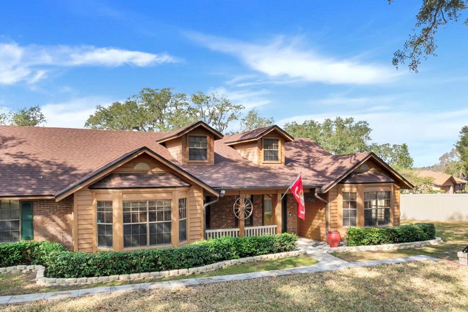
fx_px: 341
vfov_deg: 48.9
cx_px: 203
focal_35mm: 26
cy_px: 182
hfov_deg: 68.6
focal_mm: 10.5
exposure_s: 1/30
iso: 250
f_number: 9
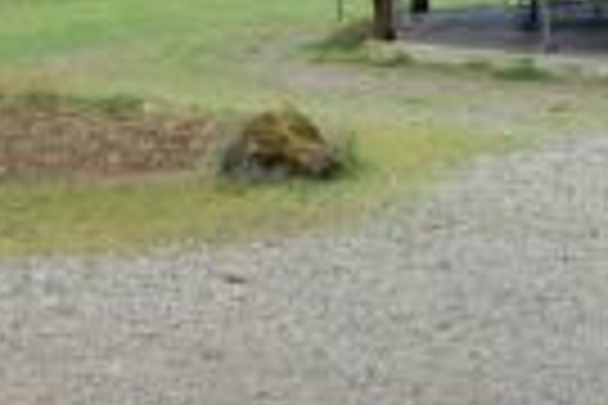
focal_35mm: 142
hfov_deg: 14.4
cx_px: 324
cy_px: -101
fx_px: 2398
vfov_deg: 9.5
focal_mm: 32
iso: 280
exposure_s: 1/250
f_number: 10
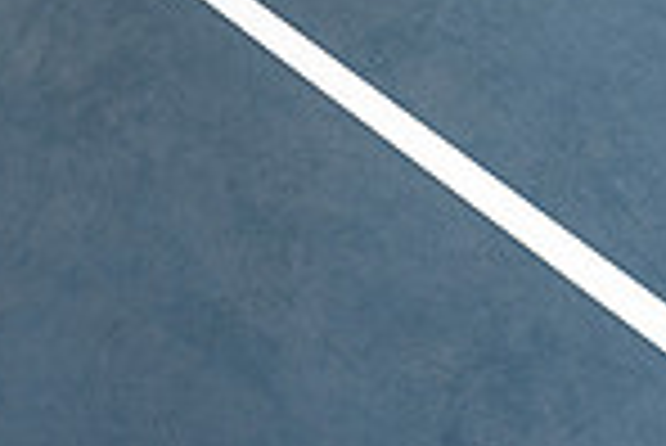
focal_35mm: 85
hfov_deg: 23.8
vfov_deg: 13.0
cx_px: 212
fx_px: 1574
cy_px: -559
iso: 100
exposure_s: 1/250
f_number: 8
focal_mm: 28
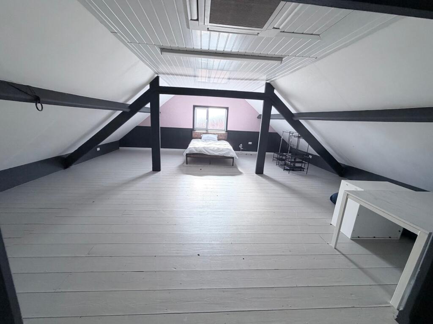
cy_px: 162
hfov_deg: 102.1
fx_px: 175
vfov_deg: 85.7
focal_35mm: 14
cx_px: 216
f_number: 2.2
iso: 250
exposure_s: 1/121
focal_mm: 2.22
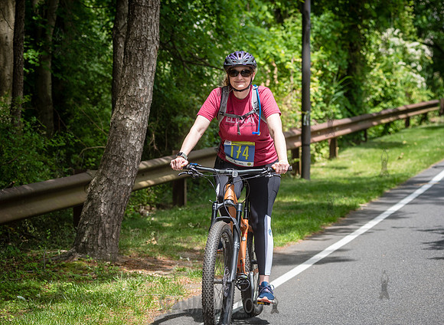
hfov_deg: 15.2
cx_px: 176
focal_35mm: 131
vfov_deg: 11.1
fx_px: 1665
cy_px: 146
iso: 250
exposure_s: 1/640
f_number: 4.5
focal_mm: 112
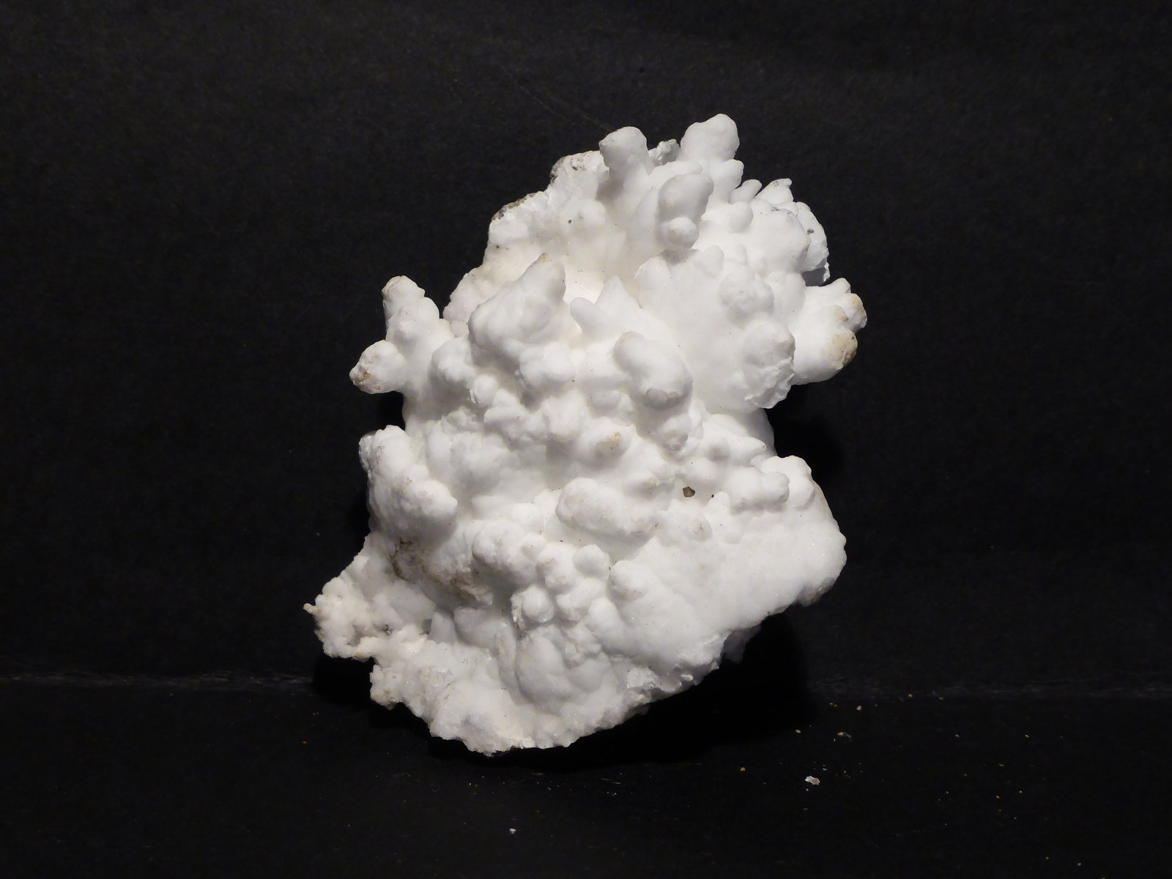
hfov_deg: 28.2
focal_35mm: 69
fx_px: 2336
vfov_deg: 21.3
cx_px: 586
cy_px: 440
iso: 400
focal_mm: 11.7
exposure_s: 1/30
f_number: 4.9
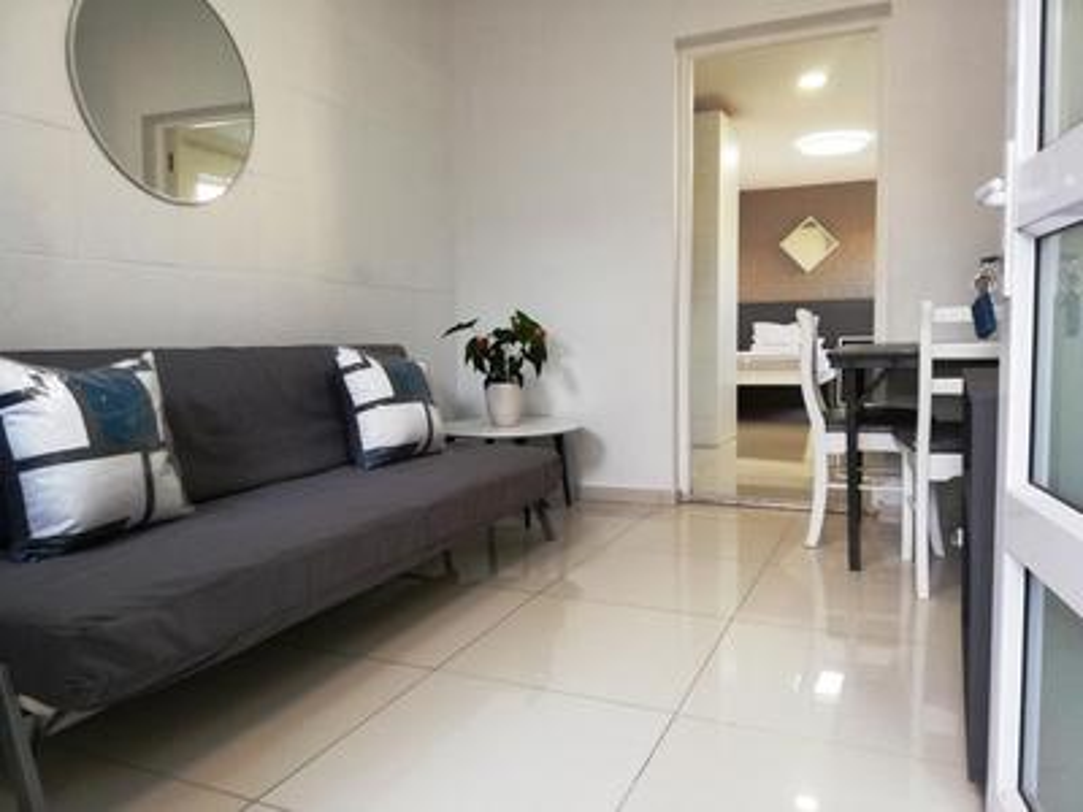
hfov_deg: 67.3
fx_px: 813
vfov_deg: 53.1
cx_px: 542
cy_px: 406
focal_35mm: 26
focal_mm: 3.81
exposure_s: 1/50
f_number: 2.2
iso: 160
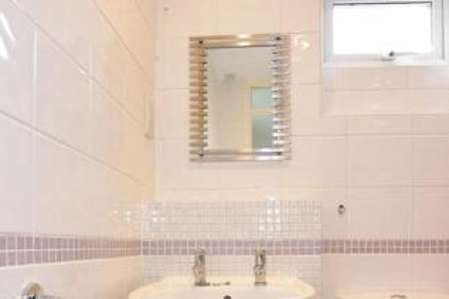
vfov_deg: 40.2
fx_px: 386
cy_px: 249
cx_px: 244
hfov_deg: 60.2
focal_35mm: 31
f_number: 5
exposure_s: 1/13
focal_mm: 10
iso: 200
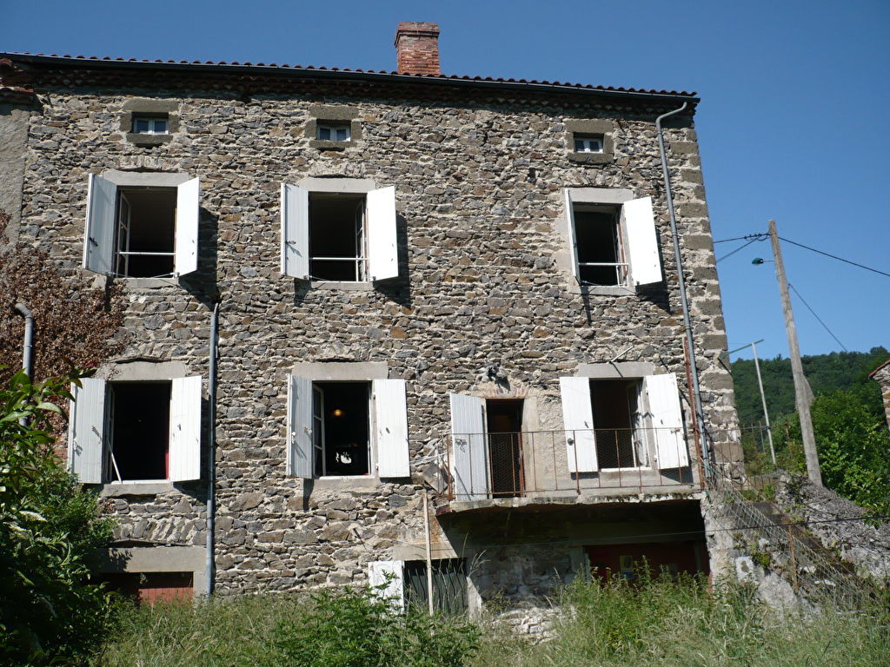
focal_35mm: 35
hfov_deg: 52.6
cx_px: 445
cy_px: 334
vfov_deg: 40.7
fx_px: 900
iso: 100
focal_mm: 5.8
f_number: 8
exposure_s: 1/250
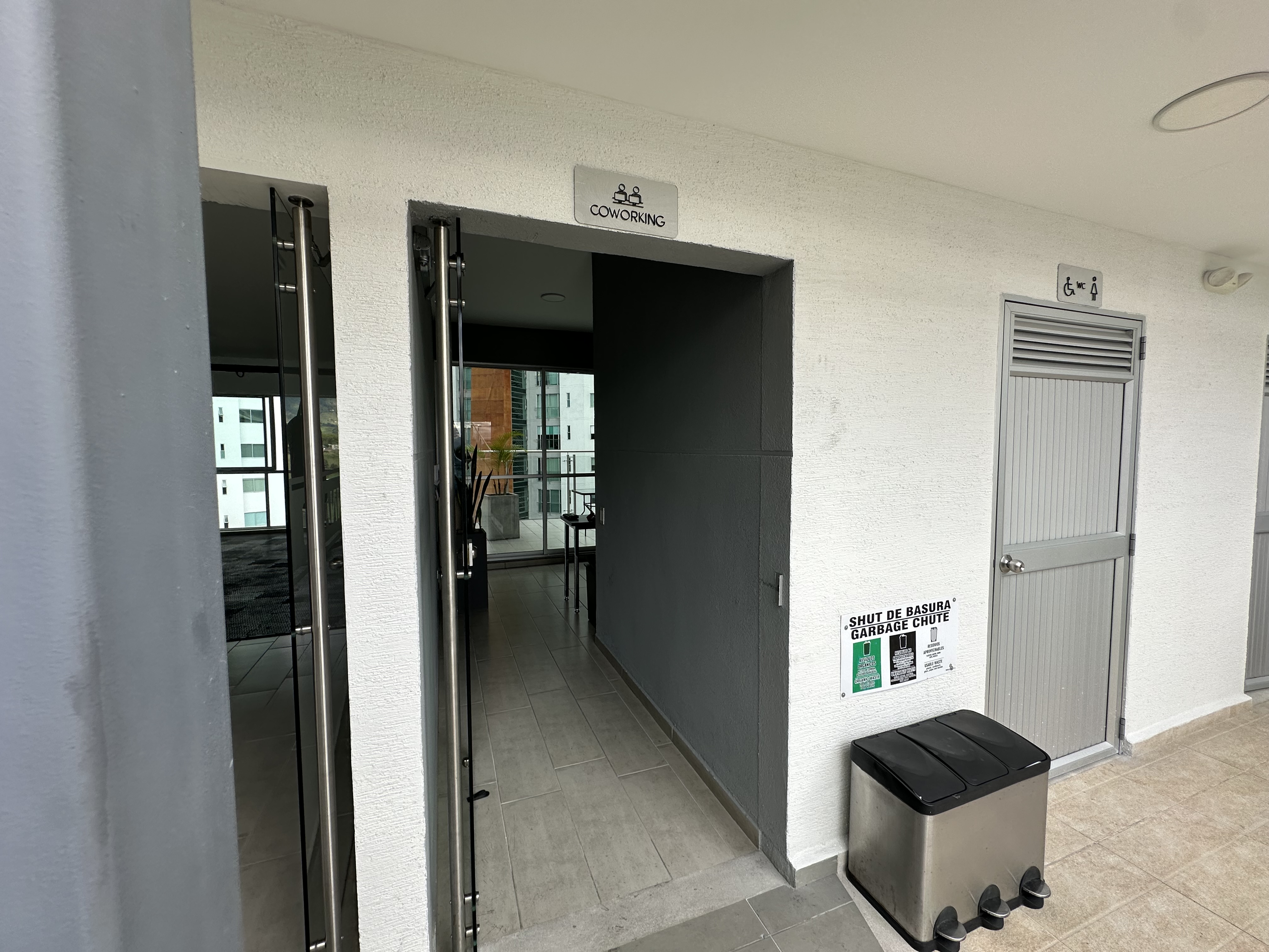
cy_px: 476
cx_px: 634
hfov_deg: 102.1
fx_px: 513
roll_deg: -0.1
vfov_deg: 85.7
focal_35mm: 14
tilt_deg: -3.7
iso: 40
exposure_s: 1/487
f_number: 2.2
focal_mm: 2.22
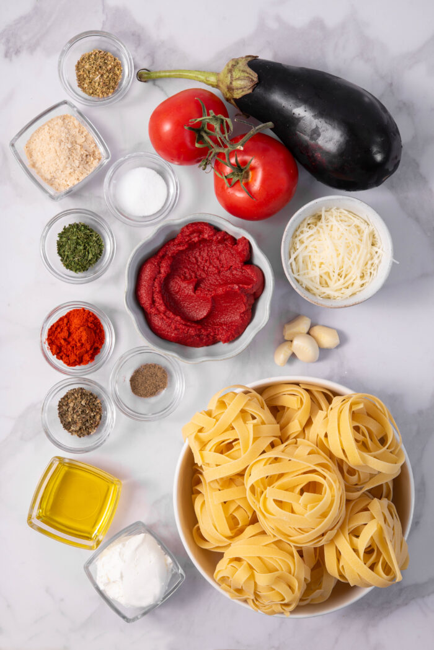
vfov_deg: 33.4
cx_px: 217
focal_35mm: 60
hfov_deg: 22.6
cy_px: 325
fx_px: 1084
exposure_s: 1/4
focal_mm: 60
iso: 100
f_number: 11
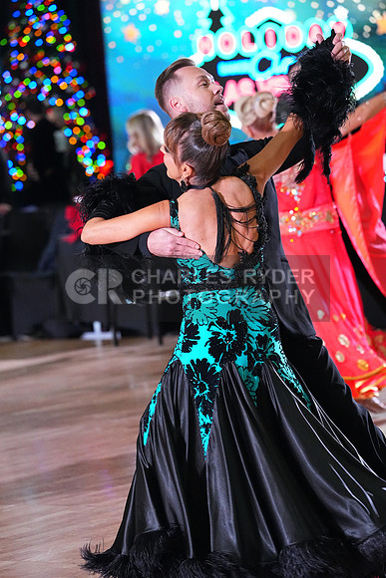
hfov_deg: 7.8
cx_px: 193
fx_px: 2829
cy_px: 289
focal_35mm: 176
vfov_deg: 11.7
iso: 10000
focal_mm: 176
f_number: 5
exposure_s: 1/400
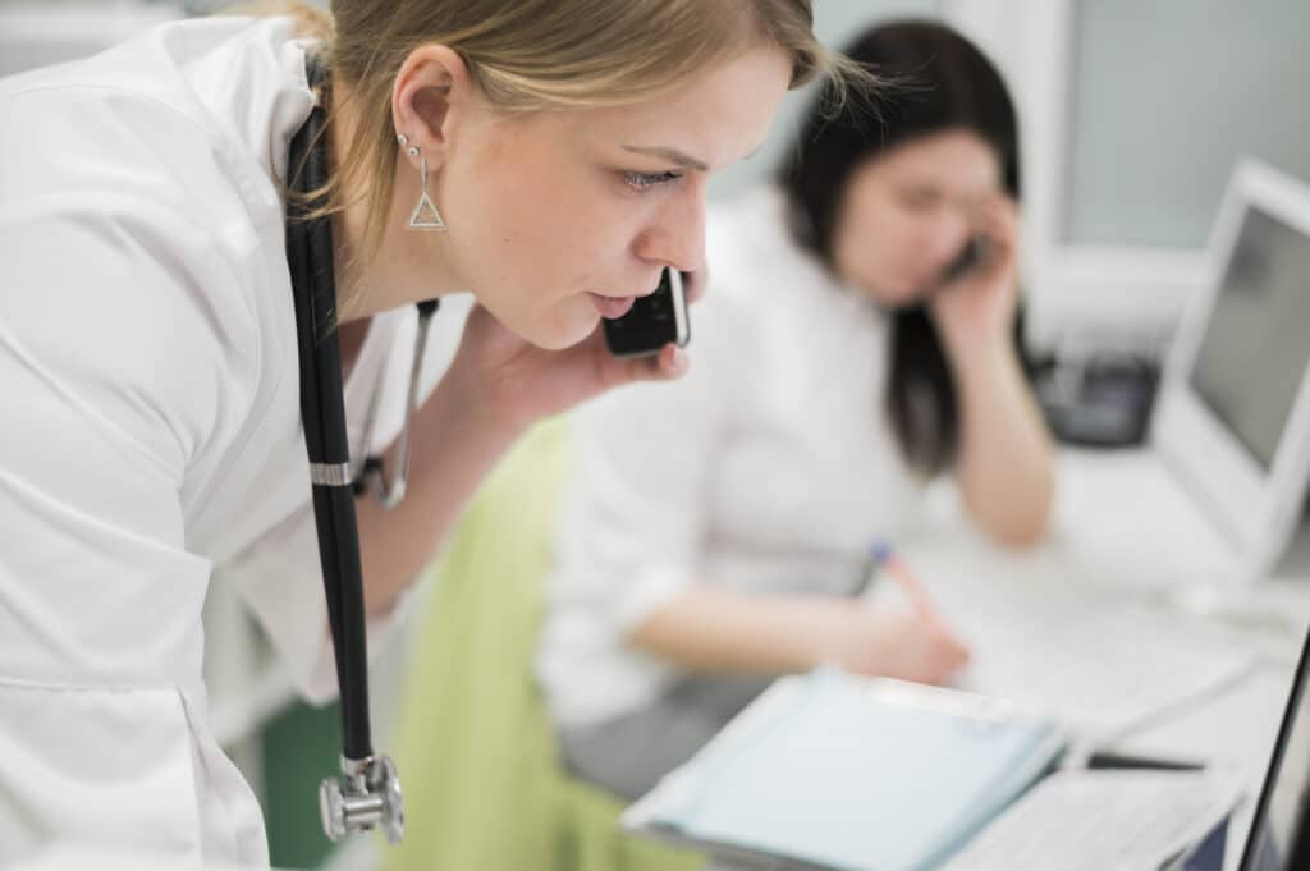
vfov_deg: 26.9
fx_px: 1818
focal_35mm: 50
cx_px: 655
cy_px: 436
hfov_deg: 39.6
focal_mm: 50
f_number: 1.8
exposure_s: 1/125
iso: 160
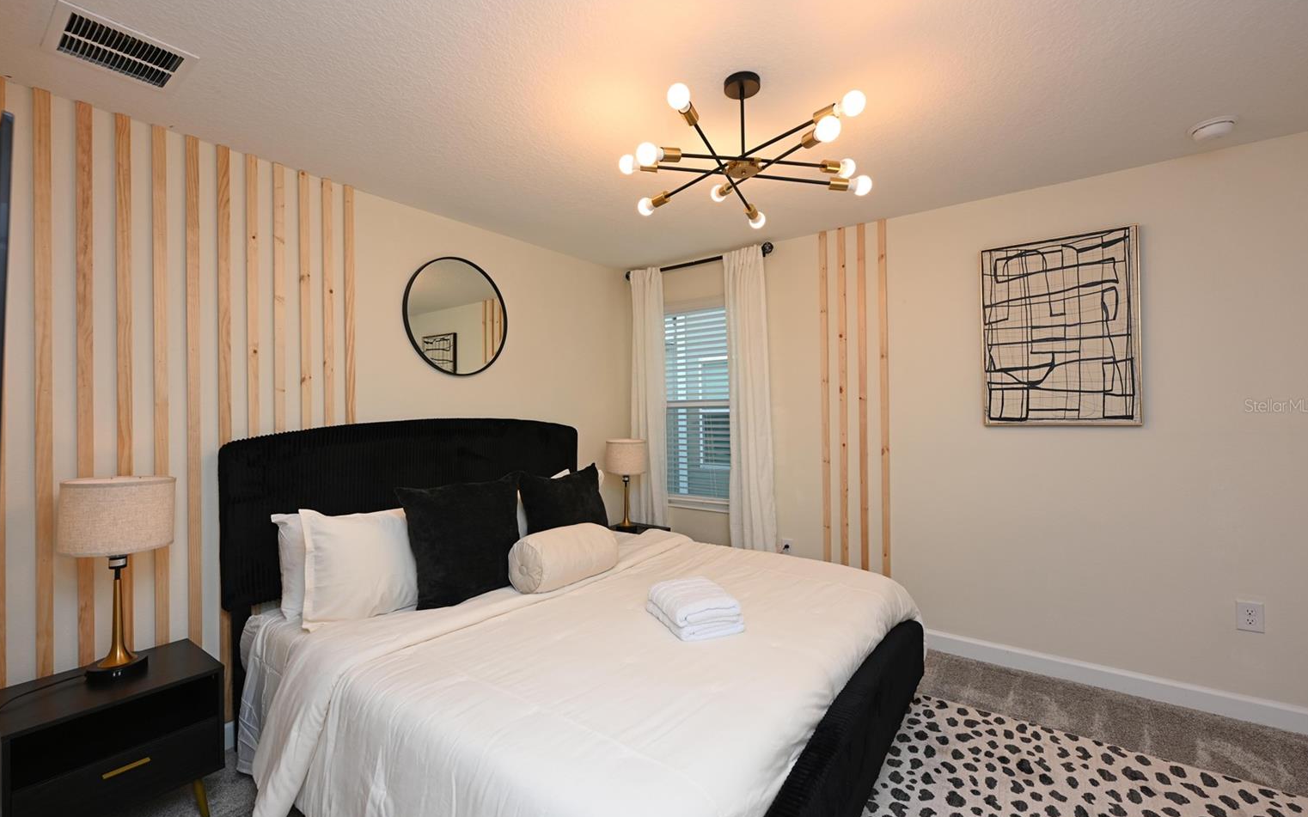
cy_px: 405
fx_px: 535
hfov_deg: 101.4
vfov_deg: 74.8
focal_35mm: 15
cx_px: 633
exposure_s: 1/100
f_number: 5
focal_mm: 14
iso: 200
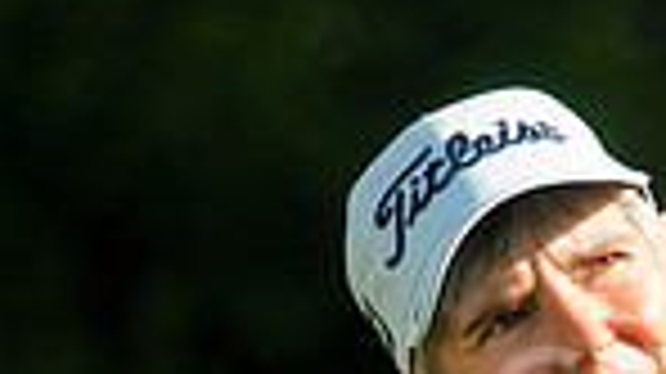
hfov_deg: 1.2
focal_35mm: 1850
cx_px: 1084
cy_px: 678
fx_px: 32647
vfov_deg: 0.7
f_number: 4.5
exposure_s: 1/2000
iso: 400
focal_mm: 300
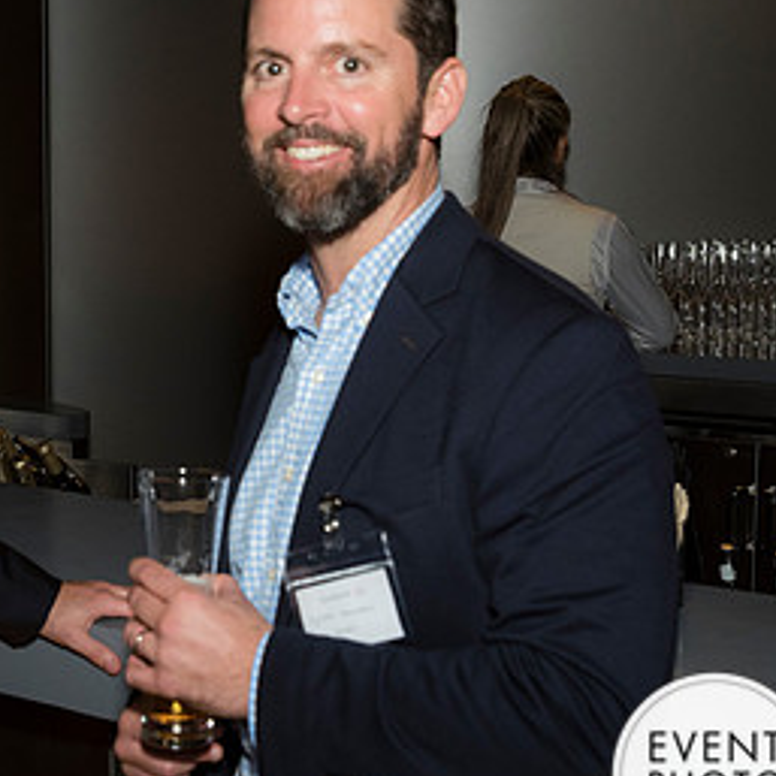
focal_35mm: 73
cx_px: 42
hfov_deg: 22.9
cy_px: 391
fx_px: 1851
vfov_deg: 23.7
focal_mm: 38
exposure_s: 1/125
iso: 1250
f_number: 5.6
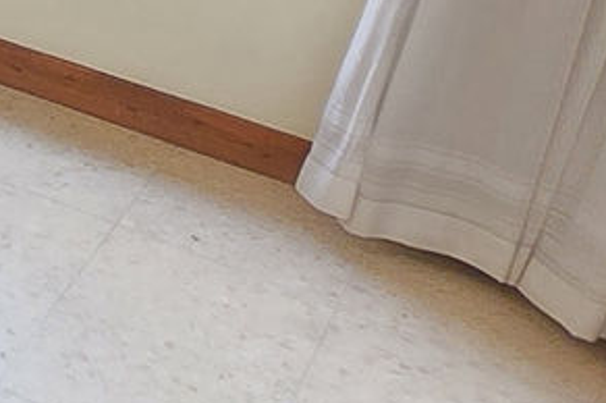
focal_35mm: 89
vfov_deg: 14.6
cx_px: -899
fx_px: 1496
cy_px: -133
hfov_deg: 14.2
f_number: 1.9
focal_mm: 2.2
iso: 640
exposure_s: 1/60.2
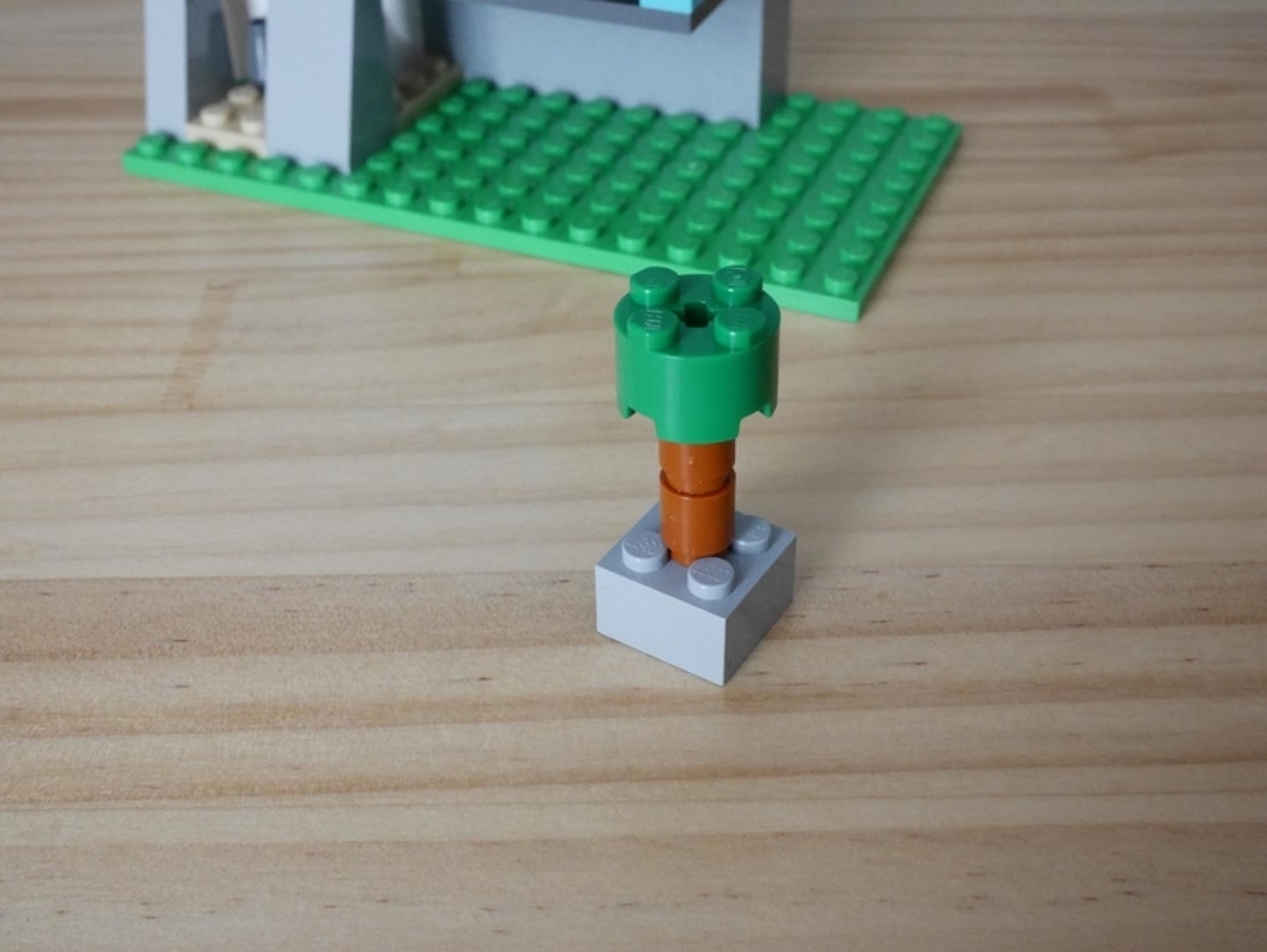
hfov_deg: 46.8
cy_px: 476
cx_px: 634
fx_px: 1465
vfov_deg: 36.0
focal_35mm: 40
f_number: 9
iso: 2500
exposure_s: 1/60
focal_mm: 20
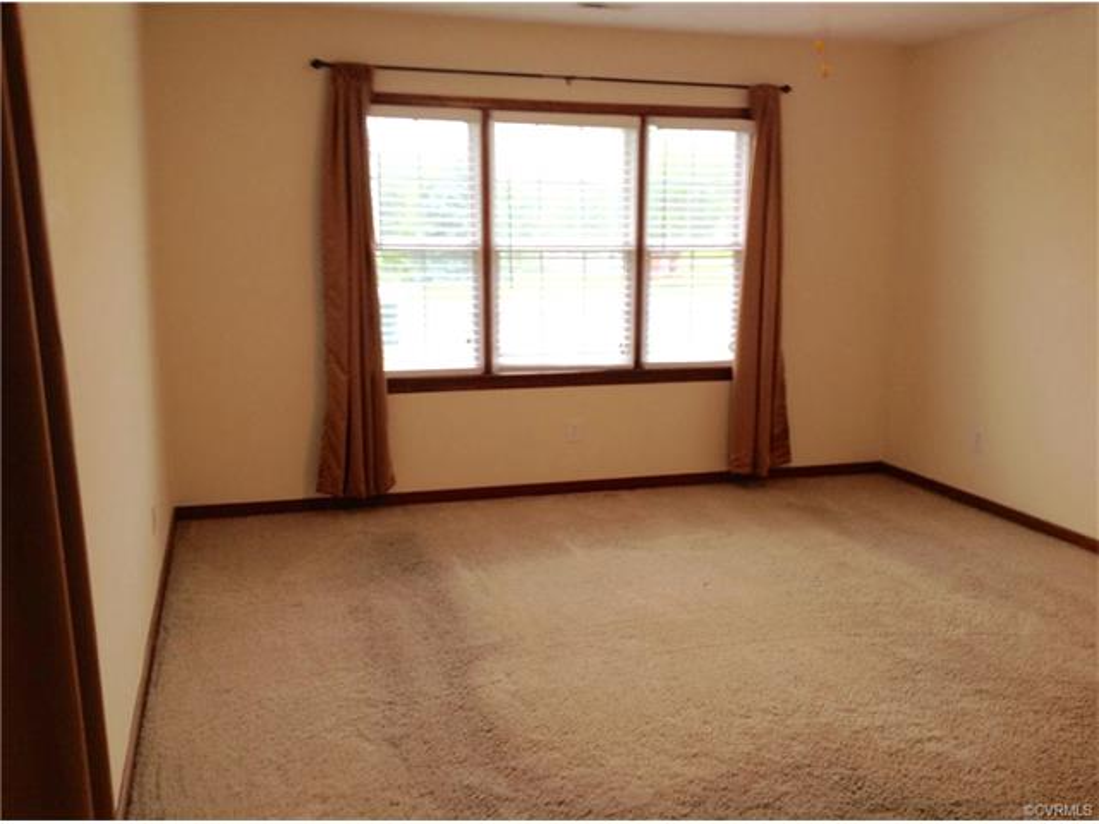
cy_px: 412
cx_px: 550
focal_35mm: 35
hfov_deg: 52.6
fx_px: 1111
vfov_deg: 40.7
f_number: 2.4
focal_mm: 4.28
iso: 64
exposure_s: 1/15
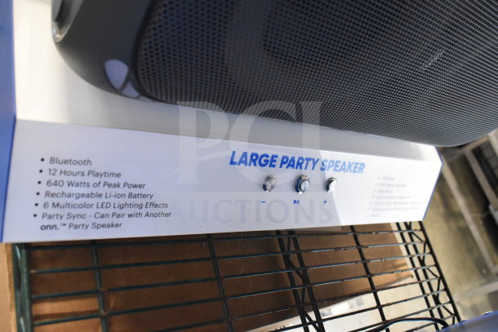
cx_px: 249
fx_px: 436
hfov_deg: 59.5
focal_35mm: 32
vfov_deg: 41.7
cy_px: 166
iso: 4000
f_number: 3.8
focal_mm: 21
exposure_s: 1/30
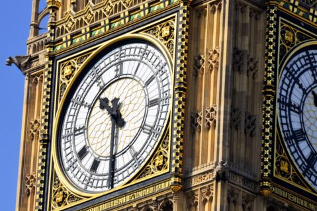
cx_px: 127
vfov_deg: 4.0
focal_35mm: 340
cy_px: 119
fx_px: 2993
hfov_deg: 6.1
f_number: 16
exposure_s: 1/100
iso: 100
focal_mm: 170
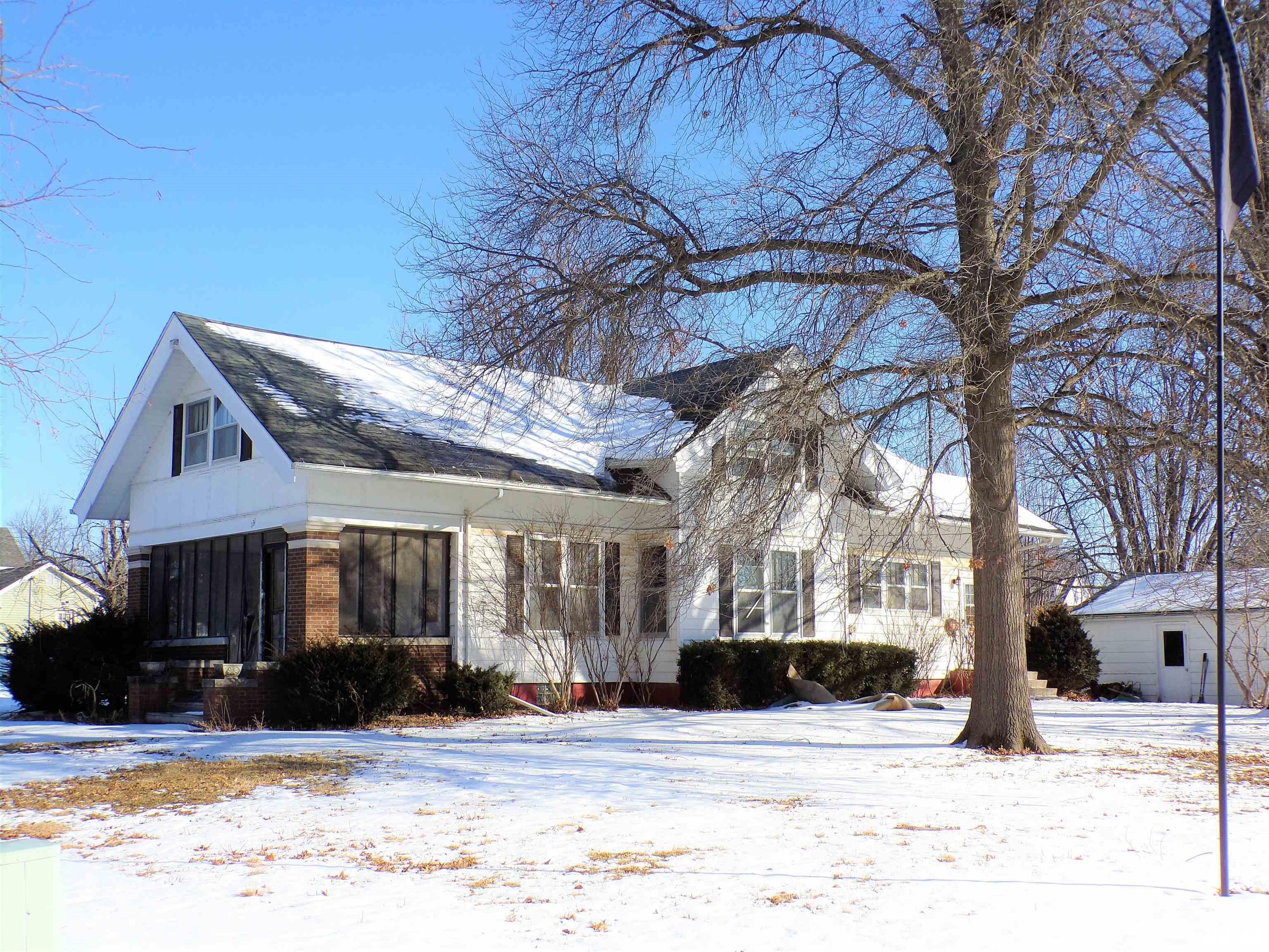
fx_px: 1356
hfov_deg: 50.1
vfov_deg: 38.7
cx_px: 634
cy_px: 476
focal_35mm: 37
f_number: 4.7
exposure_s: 1/480
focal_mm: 6.6
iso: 80
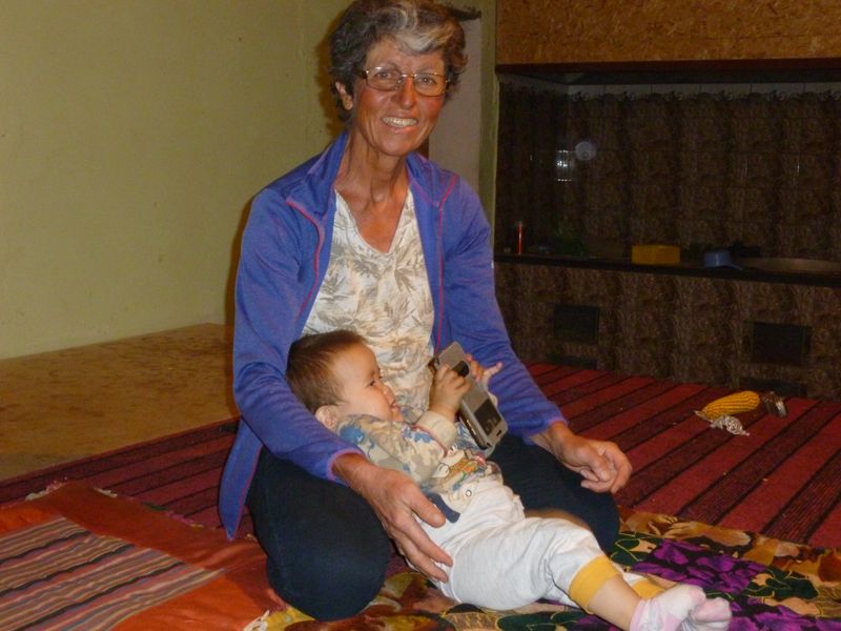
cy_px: 316
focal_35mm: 45
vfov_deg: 32.2
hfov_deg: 42.1
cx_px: 420
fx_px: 1093
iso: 500
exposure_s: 1/13
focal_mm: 8
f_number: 3.9
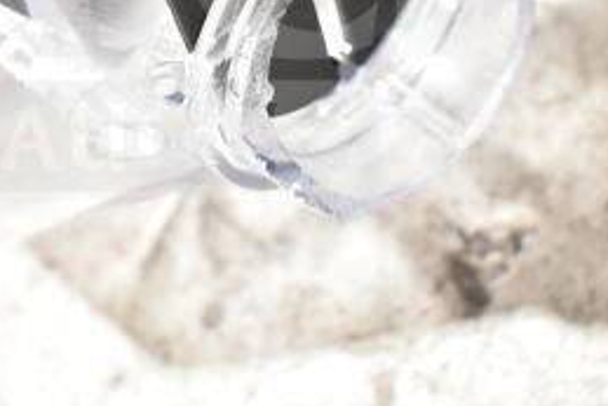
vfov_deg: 16.5
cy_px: 6
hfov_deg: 24.9
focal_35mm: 81
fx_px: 1372
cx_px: 242
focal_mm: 23
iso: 2000
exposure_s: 1/40
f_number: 3.8
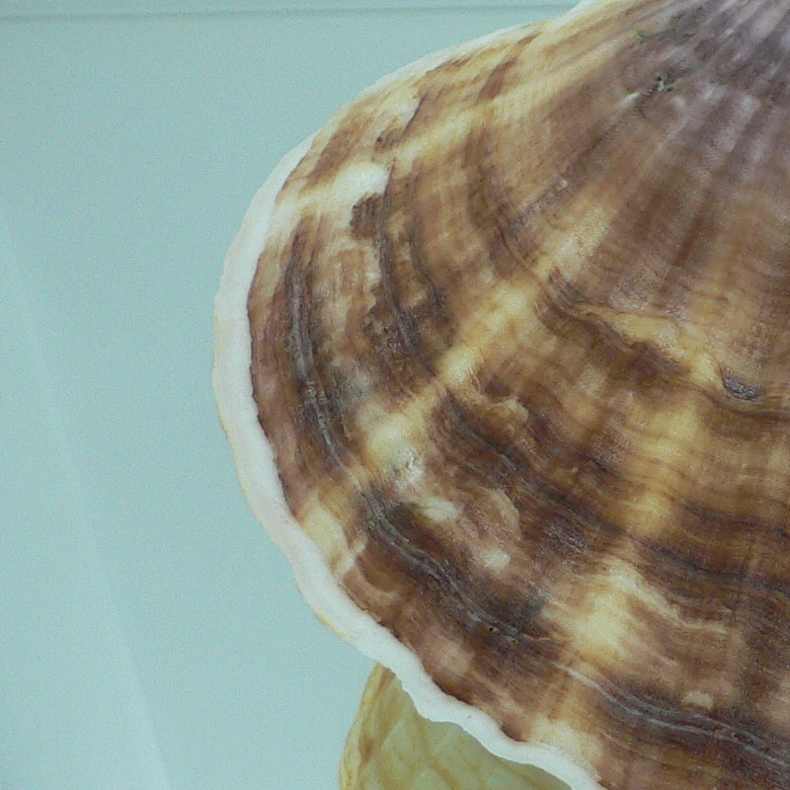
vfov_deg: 22.2
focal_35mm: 78
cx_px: 981
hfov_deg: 20.6
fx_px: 2014
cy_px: 316
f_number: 2.8
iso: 100
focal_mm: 4.6
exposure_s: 1/60
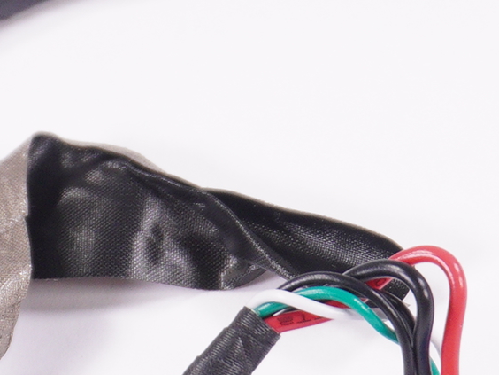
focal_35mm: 323
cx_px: 143
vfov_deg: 4.6
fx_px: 4656
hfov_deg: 6.1
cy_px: -78
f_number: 6.3
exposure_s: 1/200
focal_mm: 42
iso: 400
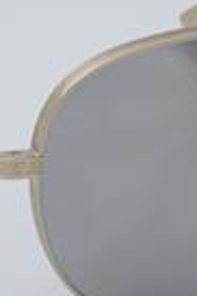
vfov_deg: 13.4
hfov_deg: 8.9
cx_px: 206
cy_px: 140
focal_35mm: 153
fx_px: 1263
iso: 100
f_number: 32
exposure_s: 1/4
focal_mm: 35
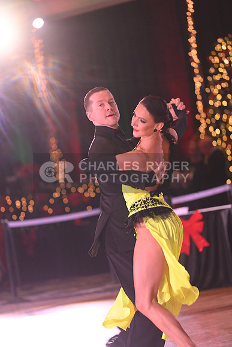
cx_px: 116
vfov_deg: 10.3
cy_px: 174
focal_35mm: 200
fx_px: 1932
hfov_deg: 6.9
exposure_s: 1/200
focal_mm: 200
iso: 2000
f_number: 4
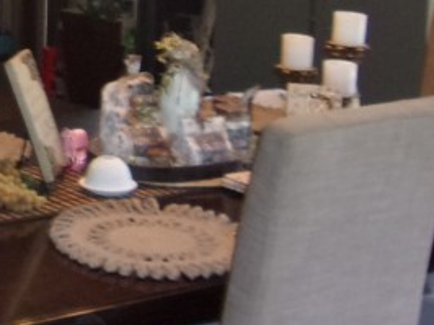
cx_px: -20
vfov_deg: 13.6
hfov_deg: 18.3
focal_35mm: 104
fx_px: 1303
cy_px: -105
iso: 200
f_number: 3
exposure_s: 1/34
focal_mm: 4.9
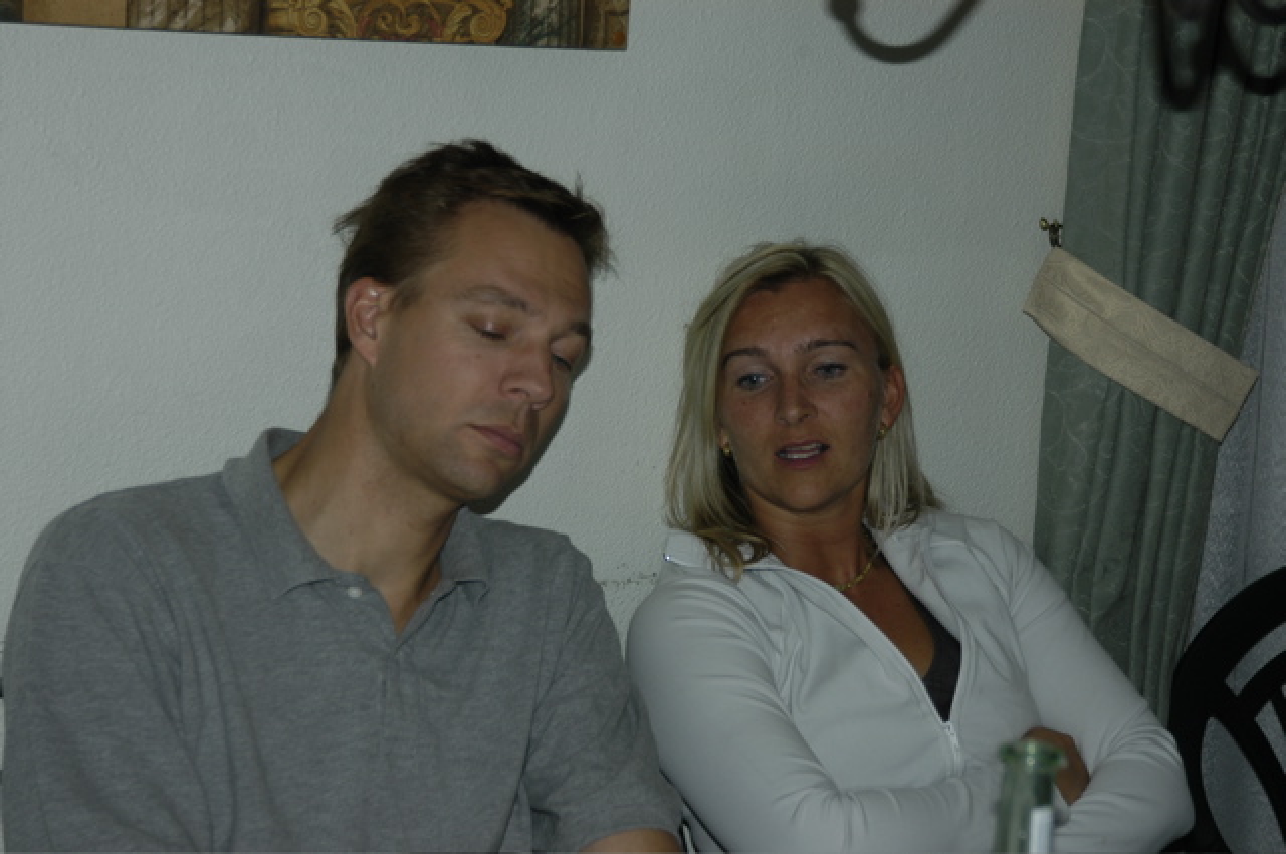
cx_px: 643
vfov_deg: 16.5
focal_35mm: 82
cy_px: 427
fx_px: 2943
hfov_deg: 24.6
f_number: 4.5
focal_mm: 55
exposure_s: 1/60
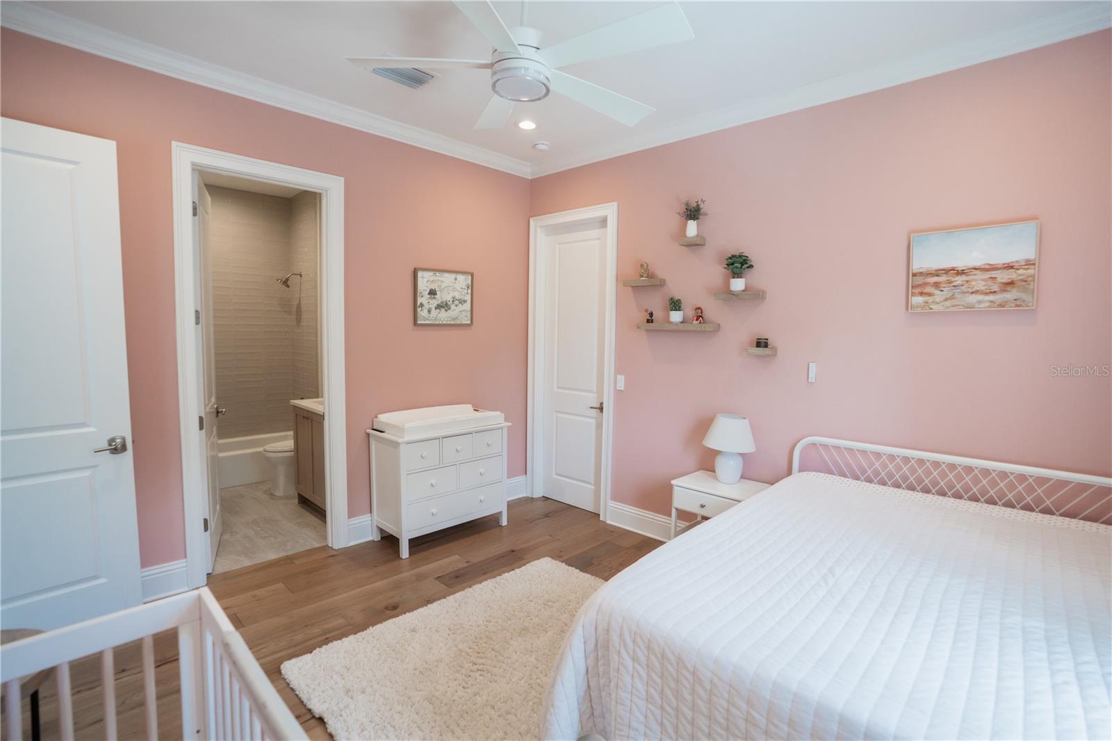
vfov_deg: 73.7
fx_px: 494
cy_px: 370
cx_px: 556
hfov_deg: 96.7
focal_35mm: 16
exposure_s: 1/160
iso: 1000
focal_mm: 16
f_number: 4
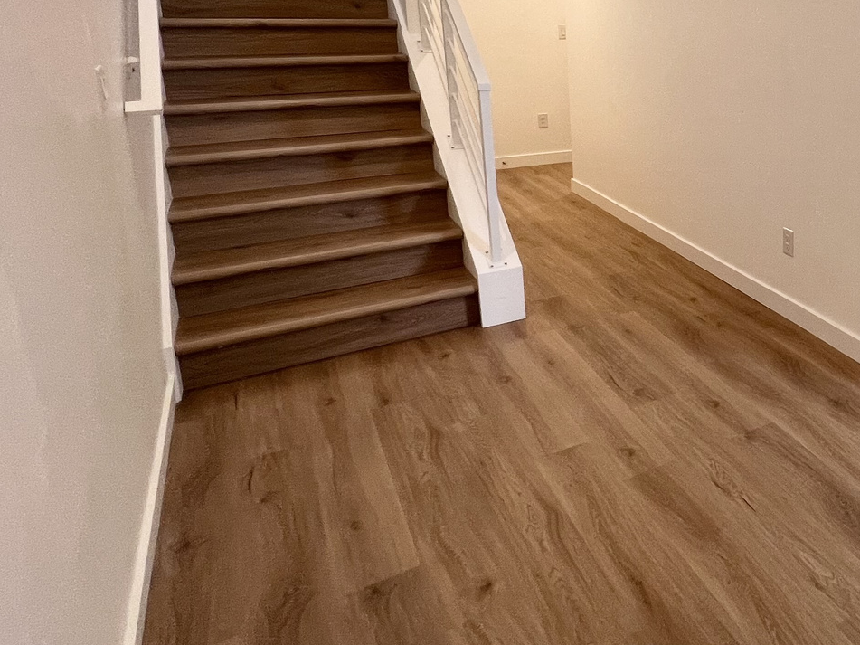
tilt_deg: -12.7
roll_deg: -1.8
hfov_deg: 50.8
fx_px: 696
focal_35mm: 28
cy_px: 162
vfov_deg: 47.9
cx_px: 865
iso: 80
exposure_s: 1/120
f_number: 1.8
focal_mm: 1.57
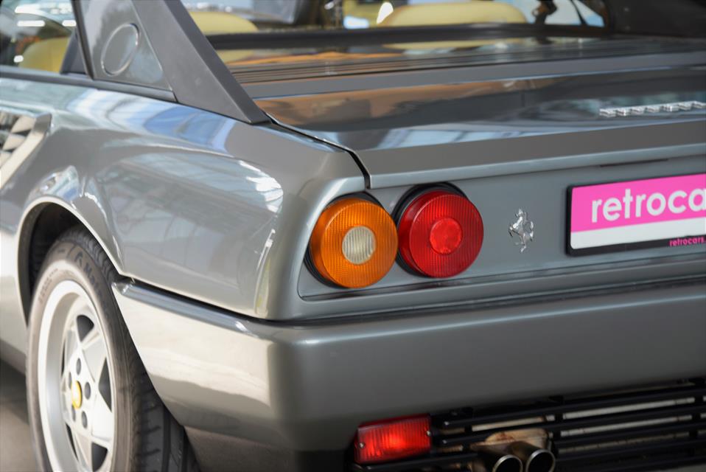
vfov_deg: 14.4
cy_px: 236
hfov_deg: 21.4
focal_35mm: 95
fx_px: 1864
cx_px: 353
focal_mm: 95
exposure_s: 1/125
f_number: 5.6
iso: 400
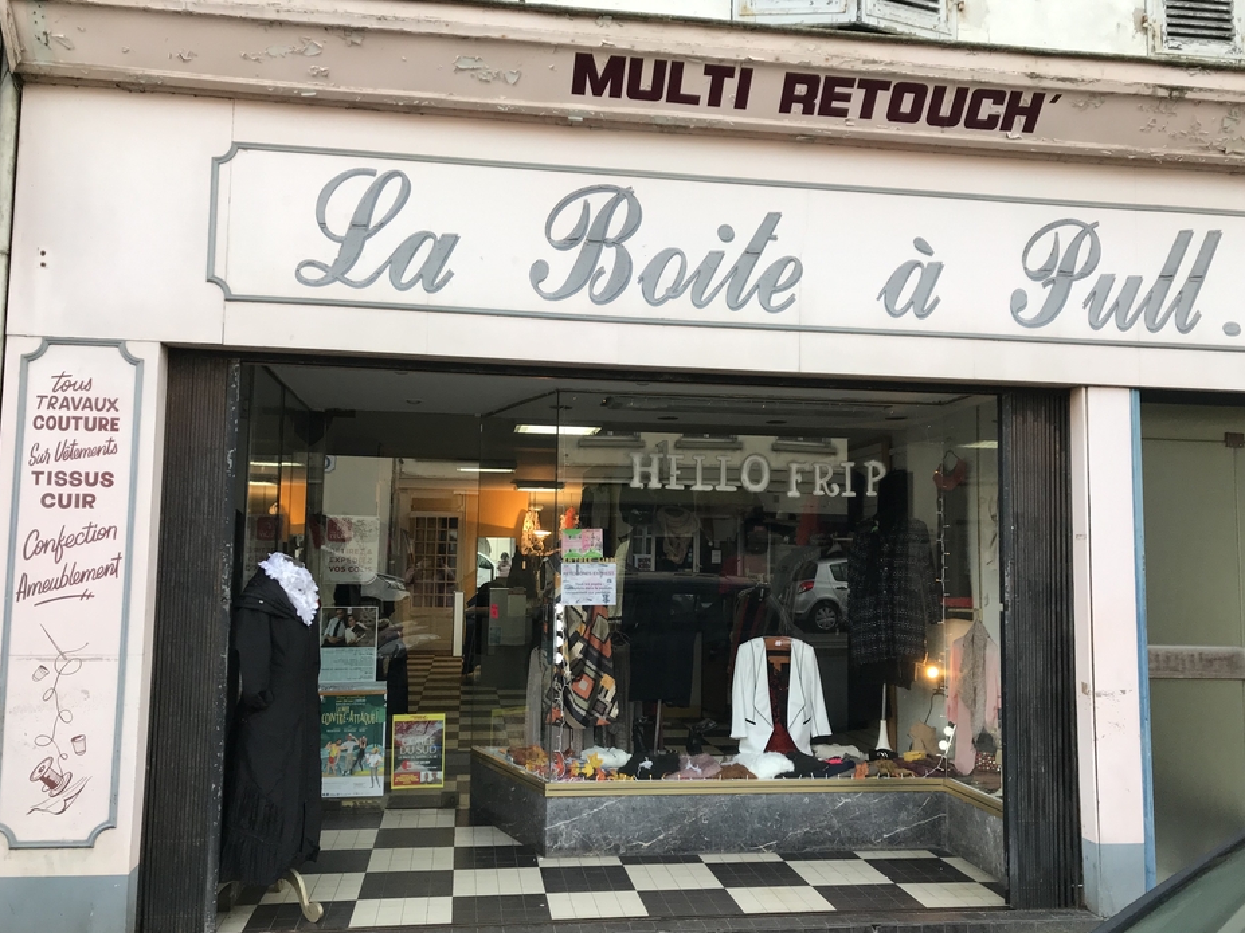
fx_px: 1043
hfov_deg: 61.7
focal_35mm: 29
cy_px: 481
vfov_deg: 48.2
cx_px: 622
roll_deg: -1.2
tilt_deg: +5.9
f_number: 1.8
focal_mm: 3.99
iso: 40
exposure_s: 1/100
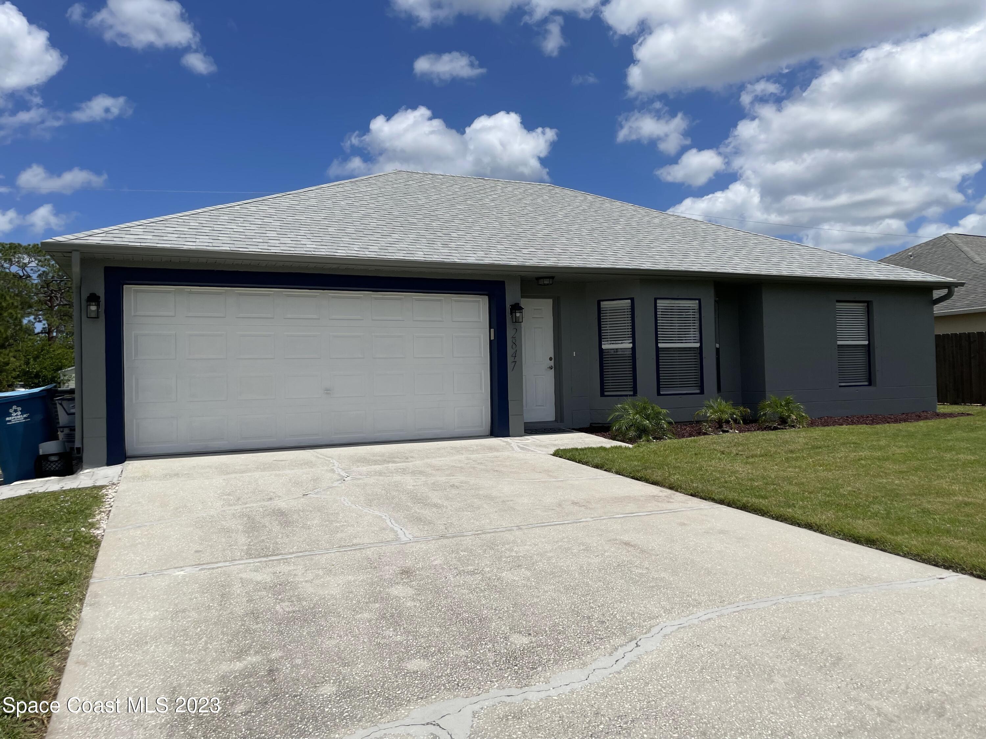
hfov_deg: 67.3
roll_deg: +1.2
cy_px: 370
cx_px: 493
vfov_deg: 53.1
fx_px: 741
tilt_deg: +1.2
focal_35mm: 26
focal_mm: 4.2
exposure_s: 1/8403
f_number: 1.6
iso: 32
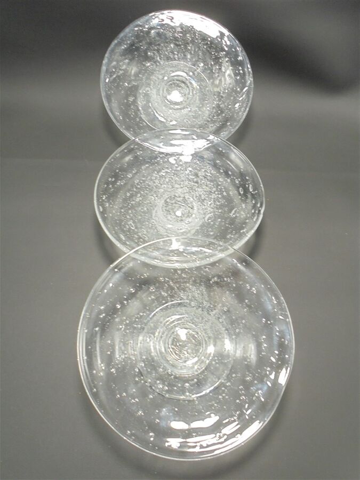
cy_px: 240
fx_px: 402
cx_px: 180
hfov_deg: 48.2
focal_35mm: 29
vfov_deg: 61.7
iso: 250
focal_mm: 5.3
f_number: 3.7
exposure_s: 1/30
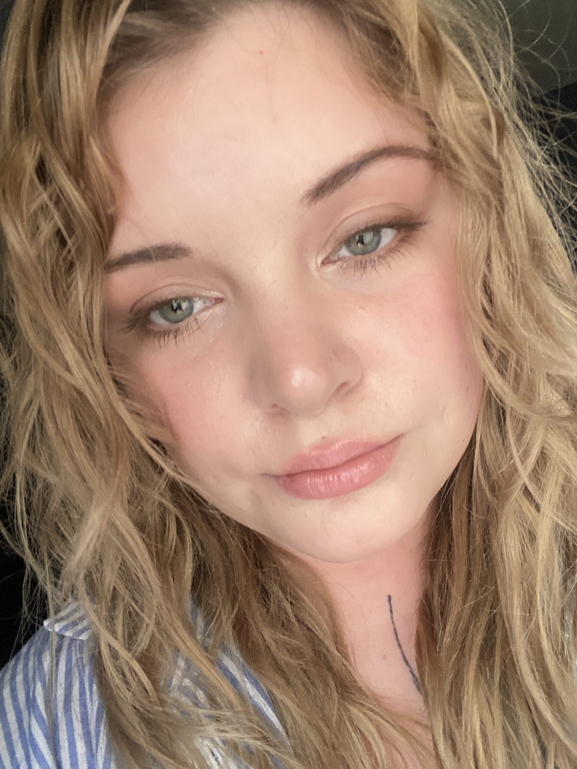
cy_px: 384
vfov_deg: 60.0
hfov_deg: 46.8
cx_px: 288
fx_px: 667
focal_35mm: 30
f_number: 2.2
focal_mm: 2.71
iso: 250
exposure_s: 1/60
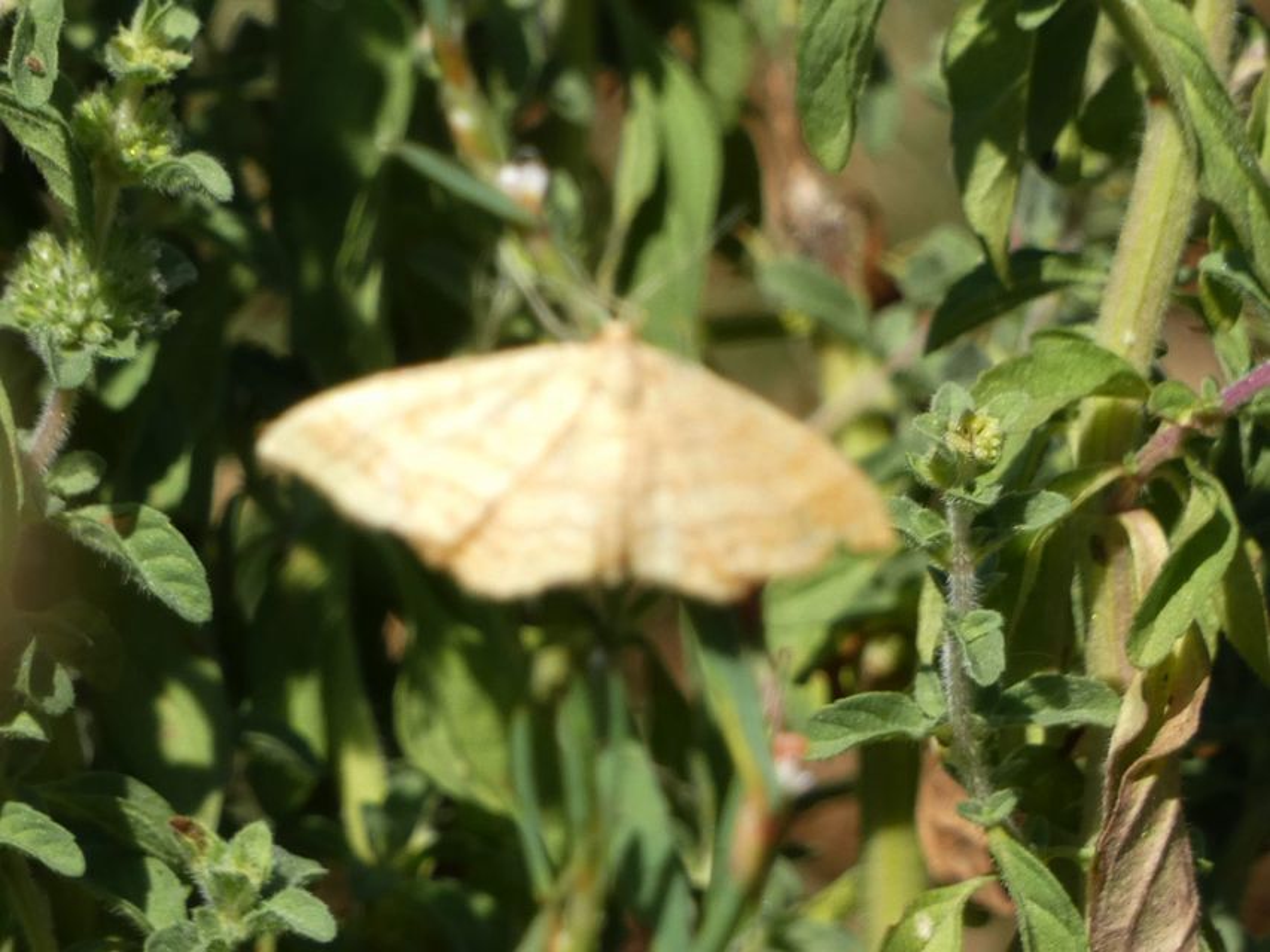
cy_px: 476
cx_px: 635
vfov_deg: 3.7
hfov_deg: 5.0
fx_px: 14677
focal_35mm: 400
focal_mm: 71.7
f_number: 5.6
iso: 80
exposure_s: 1/125
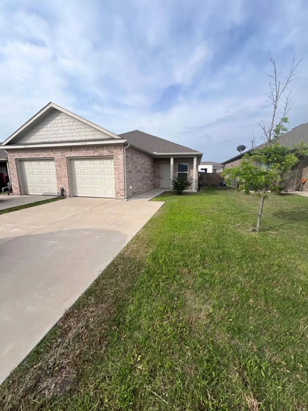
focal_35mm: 13
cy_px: 206
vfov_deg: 106.2
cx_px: 154
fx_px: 154
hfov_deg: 89.9
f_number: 1.8
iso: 32
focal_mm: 1.57
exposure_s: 1/1357
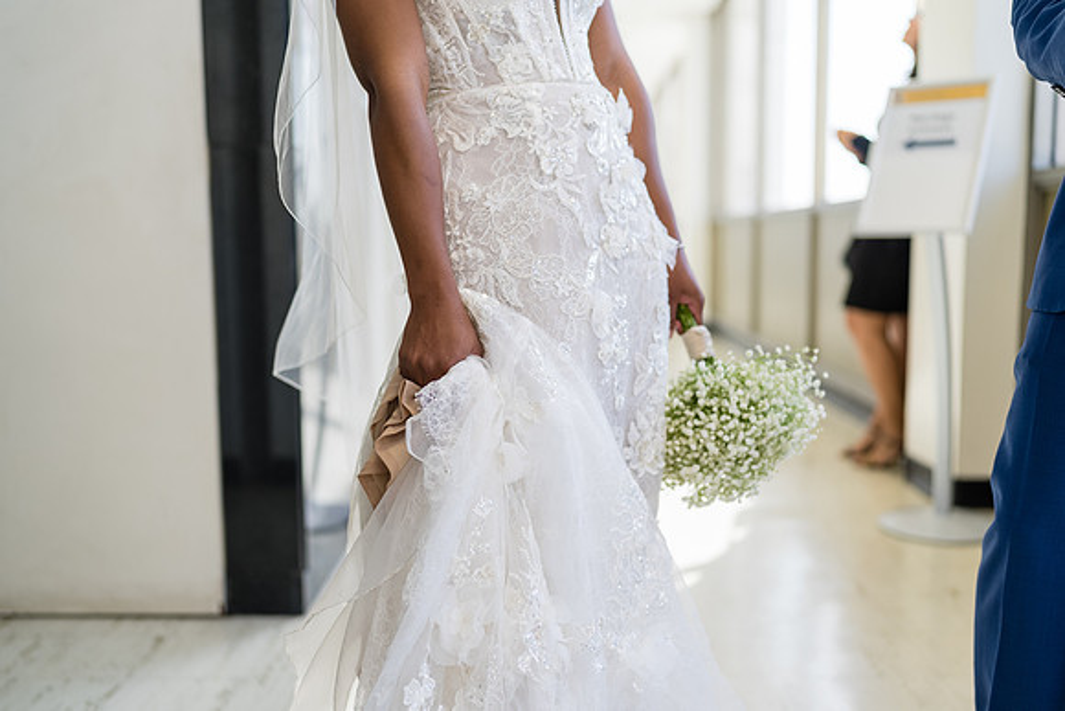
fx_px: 1036
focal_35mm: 35
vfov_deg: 37.9
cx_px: 532
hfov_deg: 54.4
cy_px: 356
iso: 100
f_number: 1.4
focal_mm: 35
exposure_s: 1/200
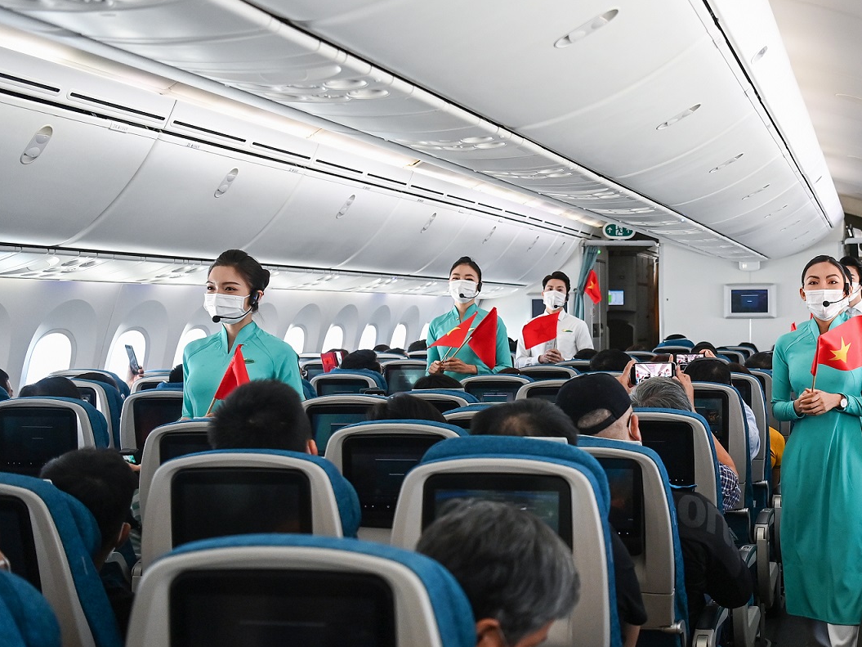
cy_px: 379
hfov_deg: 35.4
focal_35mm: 52
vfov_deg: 28.0
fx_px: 1295
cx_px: 713
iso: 1600
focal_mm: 32
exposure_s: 1/500
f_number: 3.2
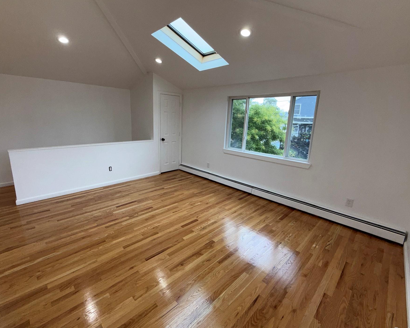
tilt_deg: -11.2
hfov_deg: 93.1
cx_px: 201
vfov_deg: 80.3
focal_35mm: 16
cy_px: 156
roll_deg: -2.0
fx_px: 194
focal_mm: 2.22
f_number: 2.2
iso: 40
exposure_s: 1/122
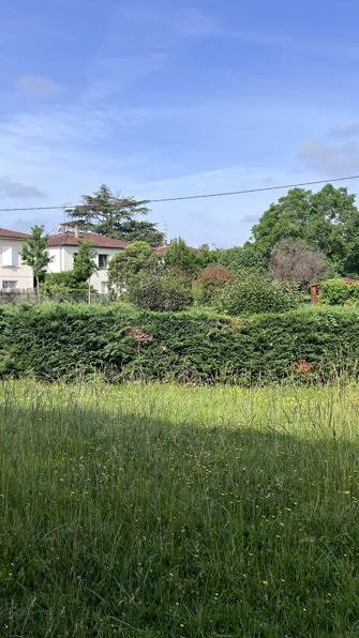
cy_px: 319
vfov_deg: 52.8
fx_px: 643
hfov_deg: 31.2
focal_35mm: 38
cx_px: 163
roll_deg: +0.3
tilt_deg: -3.1
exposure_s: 1/2967
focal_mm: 5.1
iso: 50
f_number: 1.6
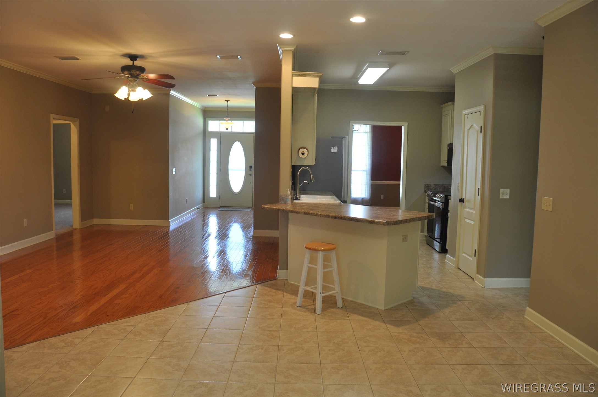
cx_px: 299
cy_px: 198
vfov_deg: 47.8
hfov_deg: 67.4
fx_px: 448
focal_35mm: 27
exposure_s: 1/30
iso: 400
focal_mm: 18
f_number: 5.6
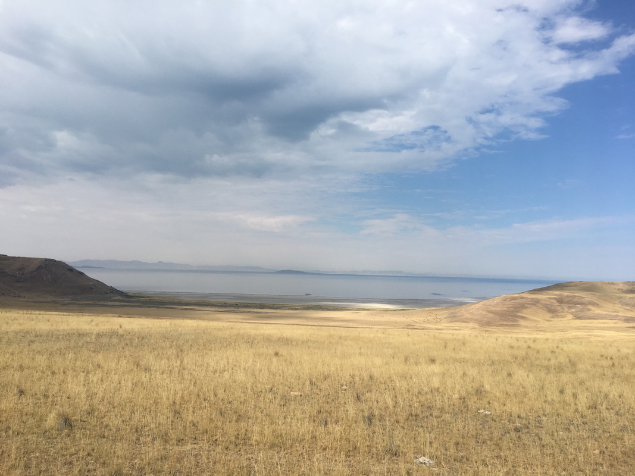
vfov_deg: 48.2
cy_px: 238
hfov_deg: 61.7
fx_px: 532
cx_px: 318
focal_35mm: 29
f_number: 2.2
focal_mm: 4.15
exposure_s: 1/2747
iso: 25
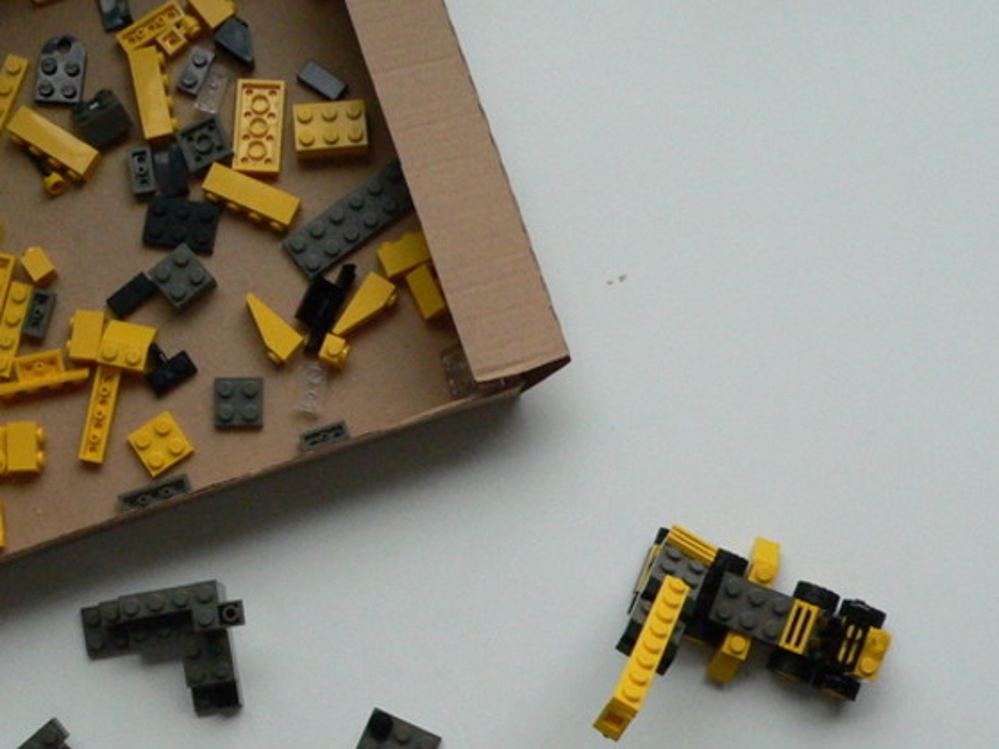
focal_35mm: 58
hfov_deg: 33.0
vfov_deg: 24.8
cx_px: 361
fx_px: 1673
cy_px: 600
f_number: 4
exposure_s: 1/160
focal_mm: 6
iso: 400
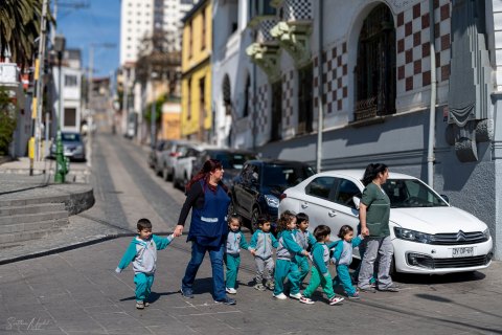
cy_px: 168
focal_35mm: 50
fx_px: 697
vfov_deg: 27.0
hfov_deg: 39.6
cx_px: 251
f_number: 5.6
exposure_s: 1/640
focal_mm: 50
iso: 72
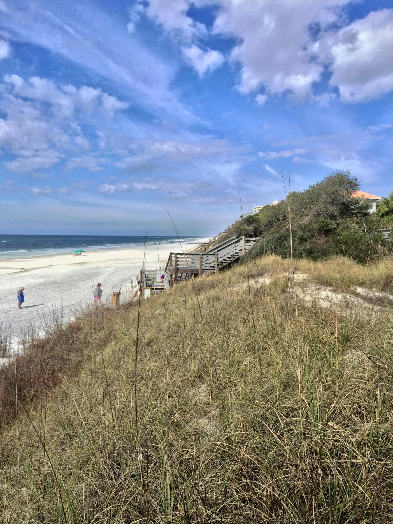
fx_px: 469
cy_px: 278
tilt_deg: -3.1
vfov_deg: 58.3
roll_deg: -1.7
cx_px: 184
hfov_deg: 45.4
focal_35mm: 31
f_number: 2.2
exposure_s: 1/1412
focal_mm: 4.15
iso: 32
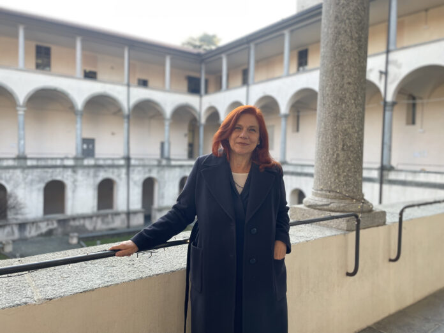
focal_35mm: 26
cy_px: 166
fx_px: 333
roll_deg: -1.3
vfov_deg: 53.1
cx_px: 222
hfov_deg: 67.3
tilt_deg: -2.1
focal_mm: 4.2
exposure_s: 1/121
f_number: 1.6
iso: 32
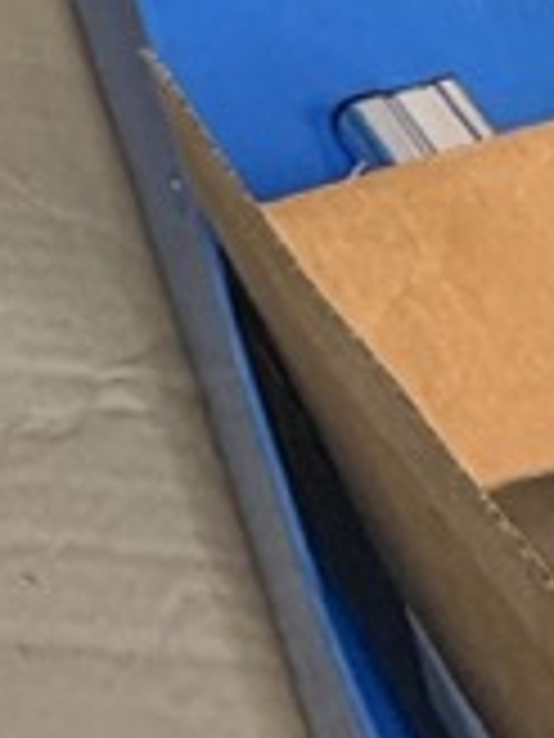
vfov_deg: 11.3
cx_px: -995
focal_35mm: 109
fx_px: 2326
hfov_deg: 10.5
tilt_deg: -26.5
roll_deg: +1.1
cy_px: -1449
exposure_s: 1/50
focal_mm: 2.22
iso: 200
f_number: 2.2
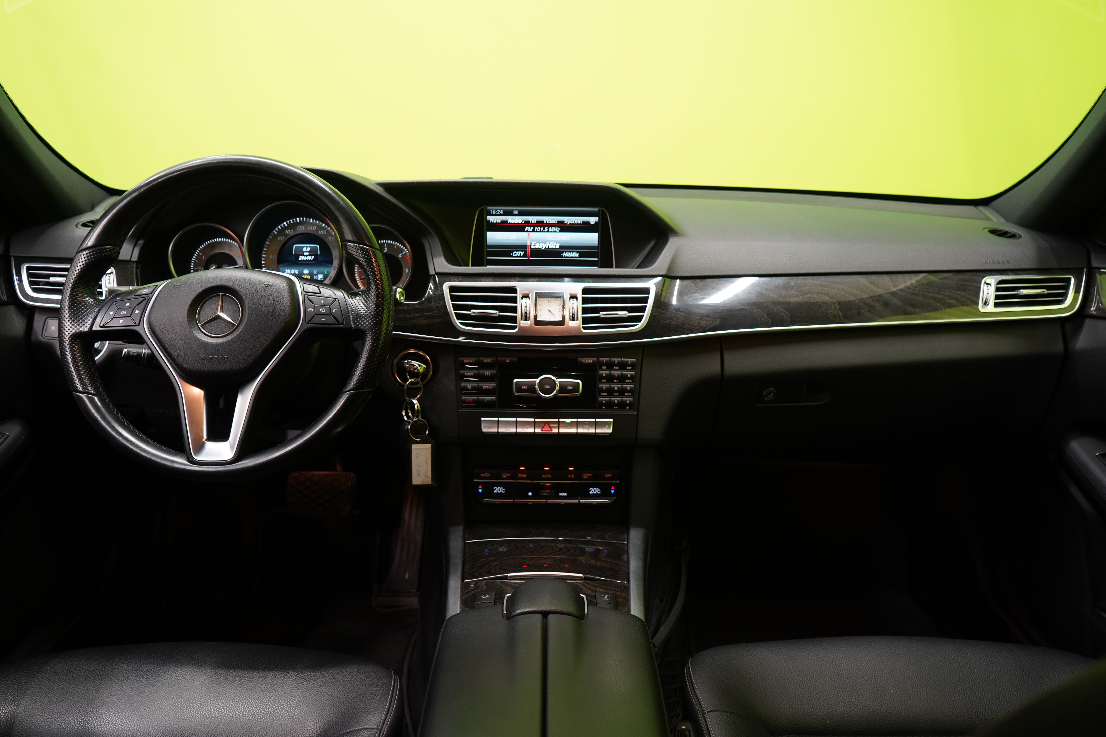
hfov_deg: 65.5
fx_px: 860
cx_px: 553
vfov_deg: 46.4
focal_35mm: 28
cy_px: 368
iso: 1250
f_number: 5.6
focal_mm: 28
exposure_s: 1/25
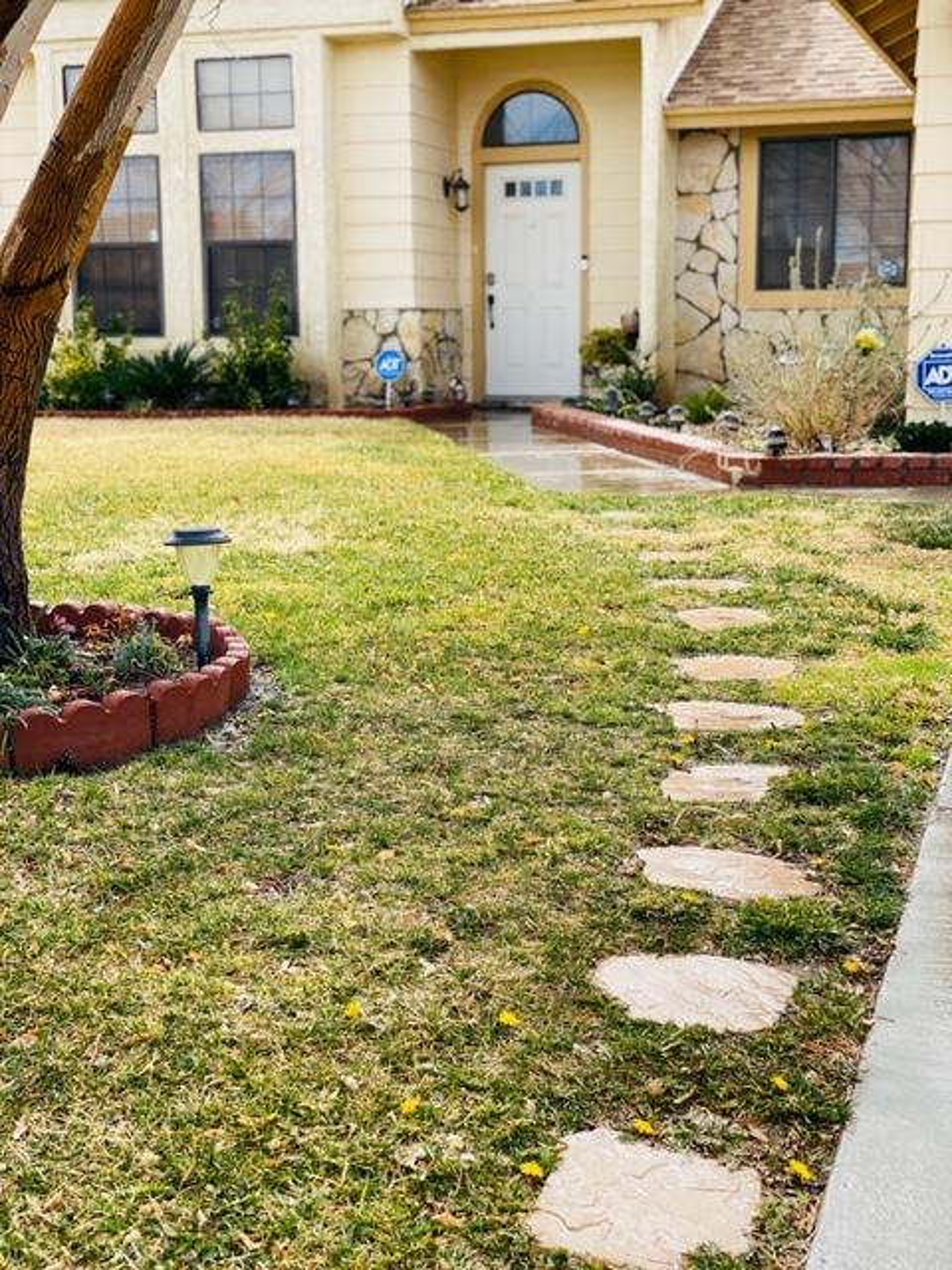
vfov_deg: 36.8
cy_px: 635
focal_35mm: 52
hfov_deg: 28.0
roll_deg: -0.3
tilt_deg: -7.7
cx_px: 476
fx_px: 1907
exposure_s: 1/716
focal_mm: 6
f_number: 2
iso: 20
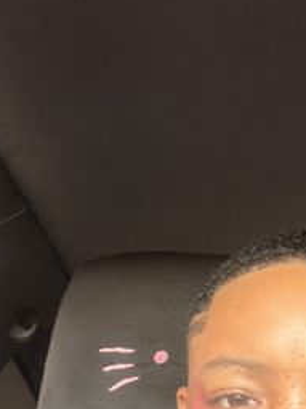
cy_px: 230
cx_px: 272
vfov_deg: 28.2
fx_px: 814
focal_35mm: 69
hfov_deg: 20.9
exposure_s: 1/60
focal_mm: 2.71
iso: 160
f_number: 1.9
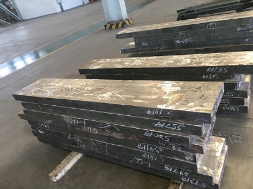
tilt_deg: -27.0
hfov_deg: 61.7
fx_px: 212
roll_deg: +15.0
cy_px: 94
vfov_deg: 48.2
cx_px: 126
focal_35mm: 29
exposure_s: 1/33
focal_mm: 4.15
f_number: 2.2
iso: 100
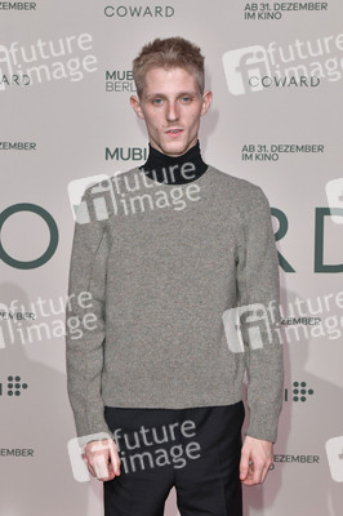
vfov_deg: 36.3
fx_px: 787
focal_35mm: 55
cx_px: 172
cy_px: 258
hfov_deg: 24.6
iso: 2500
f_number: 6.3
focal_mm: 55
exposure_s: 1/200
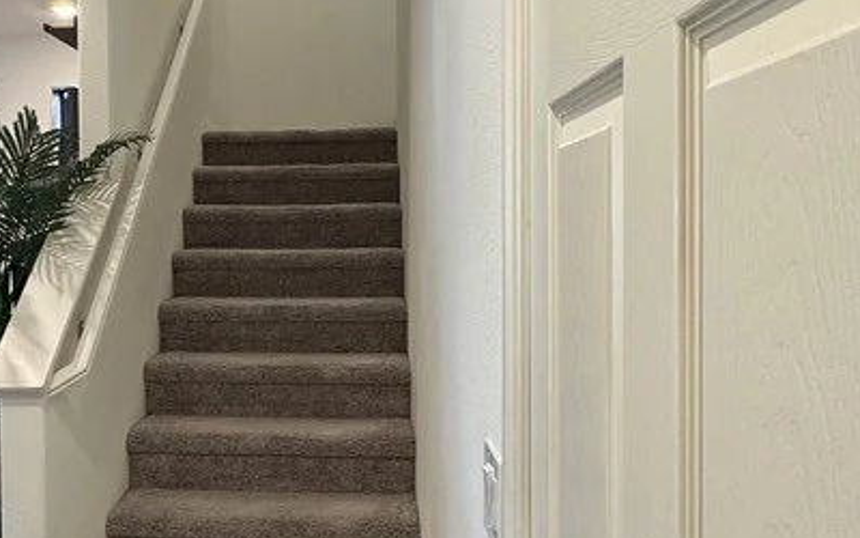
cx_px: 277
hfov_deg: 50.5
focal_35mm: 38
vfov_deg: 33.6
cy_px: 241
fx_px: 891
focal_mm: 2.22
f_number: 2.2
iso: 160
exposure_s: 1/60
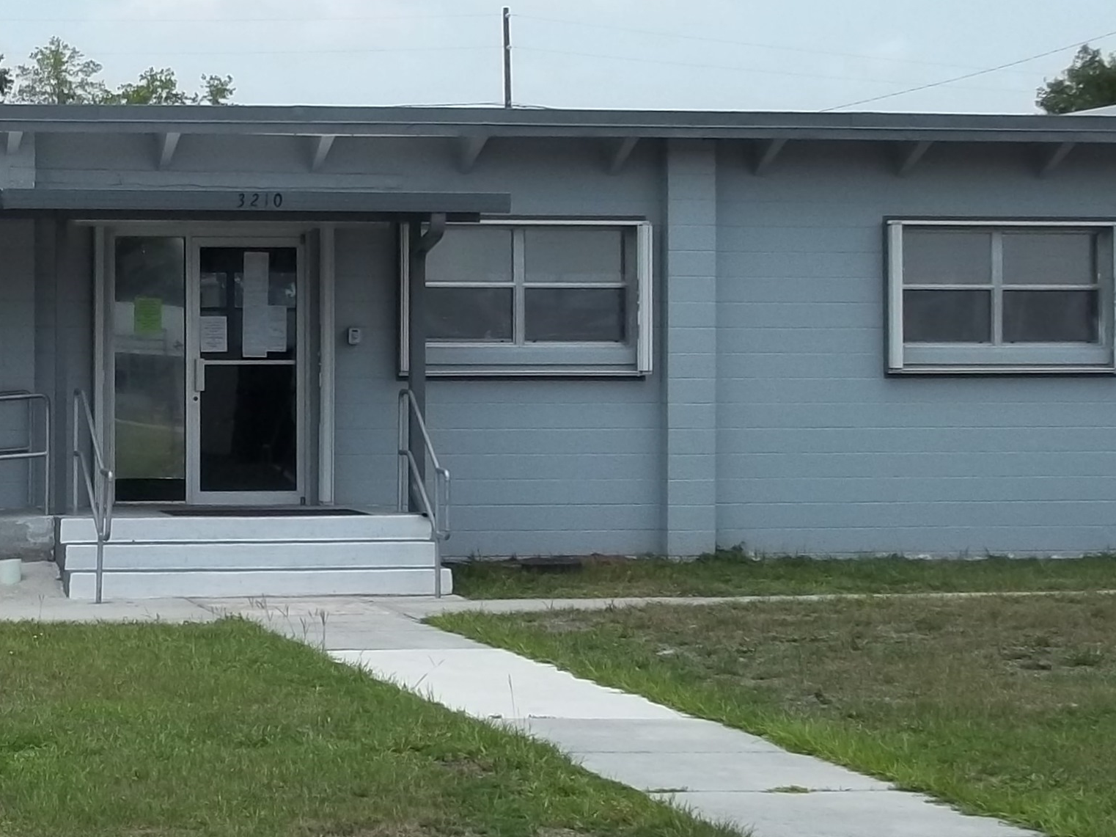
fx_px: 2998
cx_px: 44
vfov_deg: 15.9
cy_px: 357
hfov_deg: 20.5
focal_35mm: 93
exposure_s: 1/160
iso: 64
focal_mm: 5.9
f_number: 8
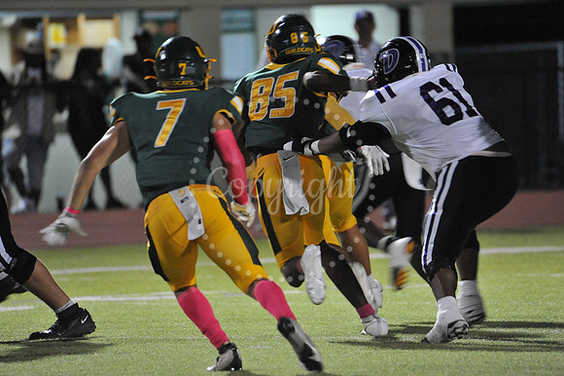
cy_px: 188
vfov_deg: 2.3
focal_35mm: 600
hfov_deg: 3.4
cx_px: 282
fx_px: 9394
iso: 6400
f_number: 6.3
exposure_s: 1/160
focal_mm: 600
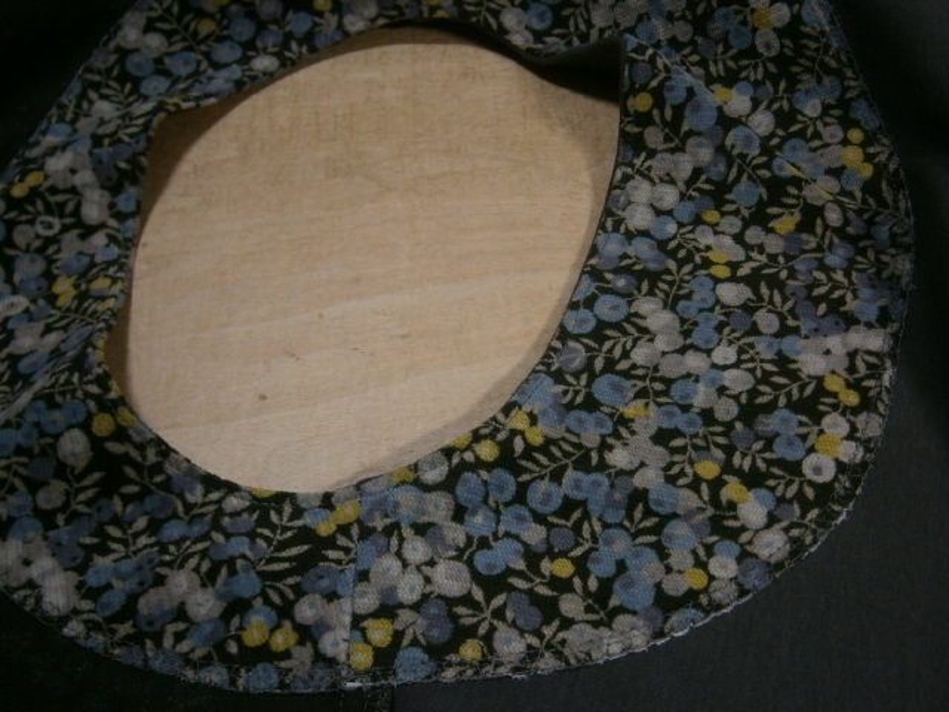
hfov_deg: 40.4
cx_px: 474
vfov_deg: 30.9
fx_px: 1289
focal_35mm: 47
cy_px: 356
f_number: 3.4
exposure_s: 1/40
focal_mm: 8.3
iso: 125
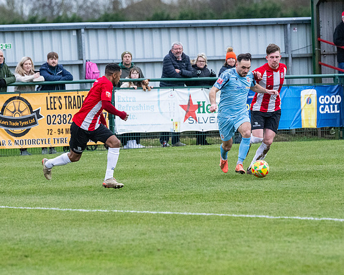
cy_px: 177
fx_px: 3393
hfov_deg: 5.8
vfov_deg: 4.6
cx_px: 197
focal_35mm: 333
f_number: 4
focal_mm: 185
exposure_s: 1/1600
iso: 3200
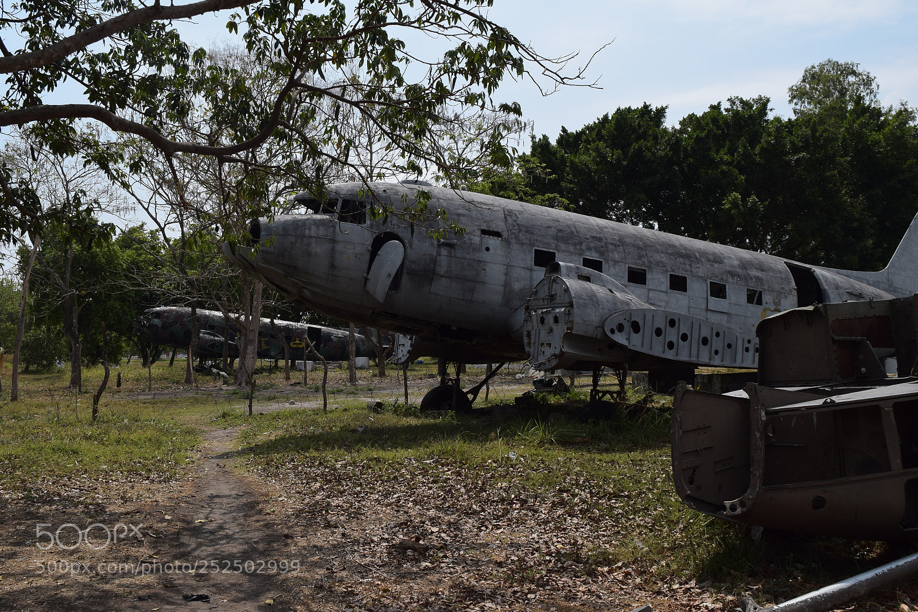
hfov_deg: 57.2
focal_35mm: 33
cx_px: 459
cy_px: 306
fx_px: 841
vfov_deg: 40.0
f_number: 9
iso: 100
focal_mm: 22
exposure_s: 1/500
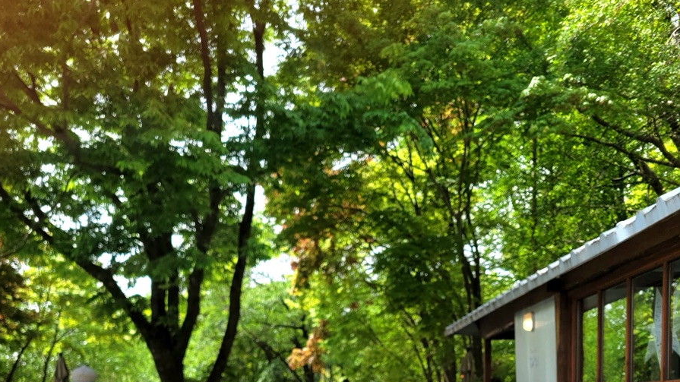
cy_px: 430
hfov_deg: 52.8
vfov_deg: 28.1
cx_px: 339
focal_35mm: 38
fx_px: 685
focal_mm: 5.4
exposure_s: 1/1667
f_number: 1.8
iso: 40
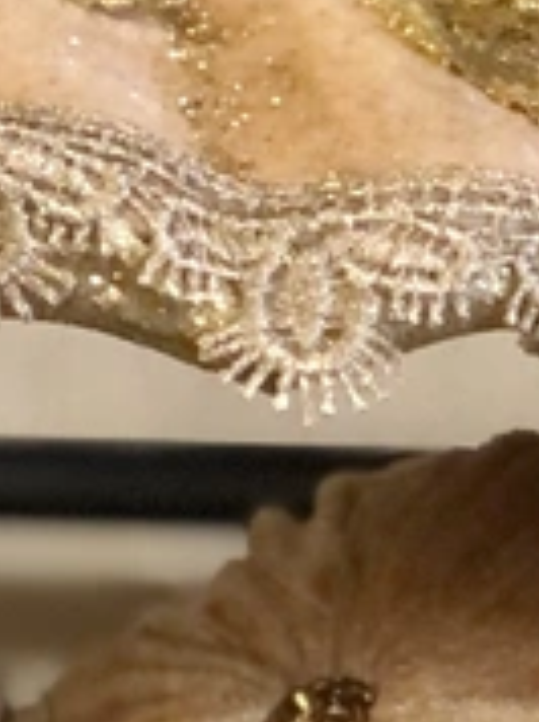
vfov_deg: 6.9
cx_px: 12
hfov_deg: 5.2
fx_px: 5952
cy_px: 604
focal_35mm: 286
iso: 160
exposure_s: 1/13
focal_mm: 6
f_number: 2.4
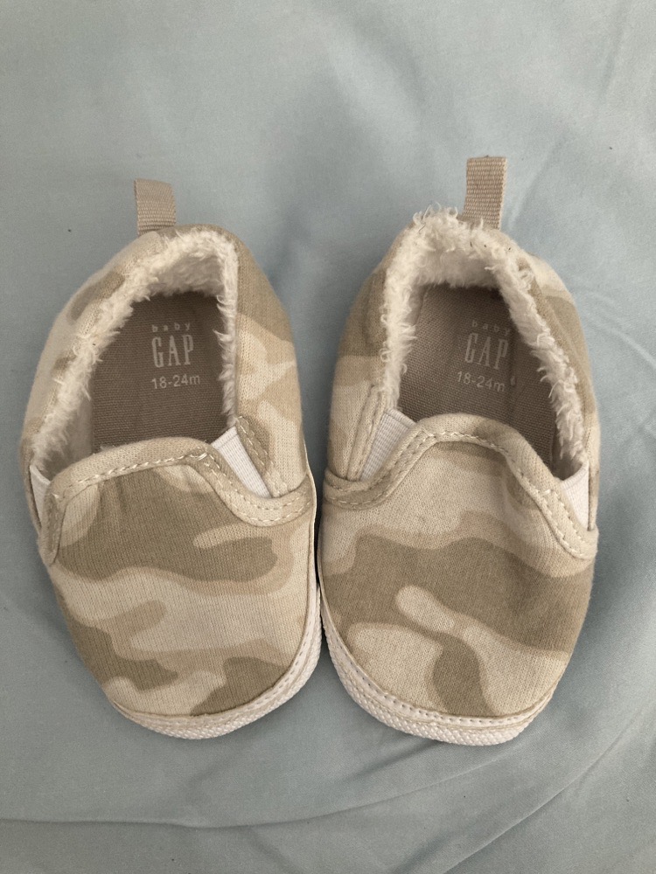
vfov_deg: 63.4
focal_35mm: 28
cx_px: 328
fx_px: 707
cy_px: 437
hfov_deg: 49.7
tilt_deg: -83.0
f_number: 1.8
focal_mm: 3.99
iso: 400
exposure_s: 1/38
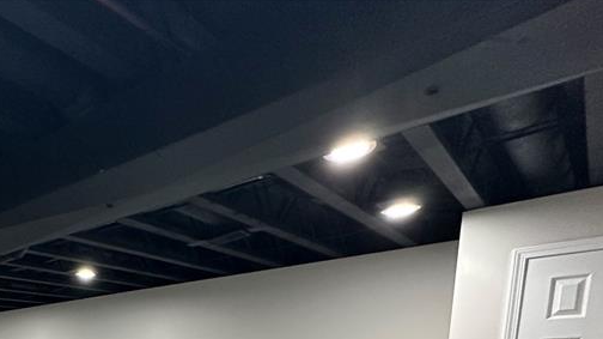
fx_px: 495
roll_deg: +0.2
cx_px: 89
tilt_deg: -9.0
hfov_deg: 56.2
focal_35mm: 31
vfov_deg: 29.5
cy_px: 453
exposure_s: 1/60
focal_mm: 2.22
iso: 400
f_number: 2.2
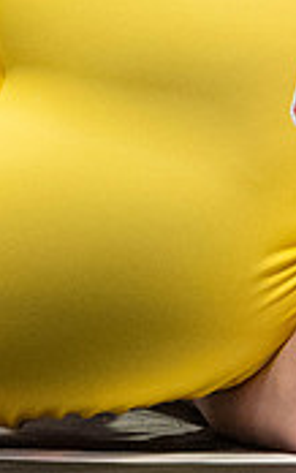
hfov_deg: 1.5
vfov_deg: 2.5
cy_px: 334
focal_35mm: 857
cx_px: 173
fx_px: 11043
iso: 3200
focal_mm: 105
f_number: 2.8
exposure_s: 1/1000
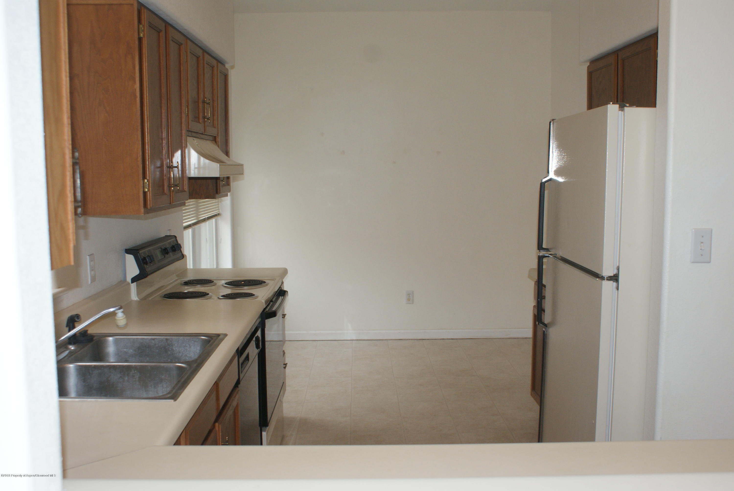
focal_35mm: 39
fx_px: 796
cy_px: 246
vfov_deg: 34.3
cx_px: 367
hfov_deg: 49.5
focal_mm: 26
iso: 400
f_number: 5.6
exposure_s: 1/80
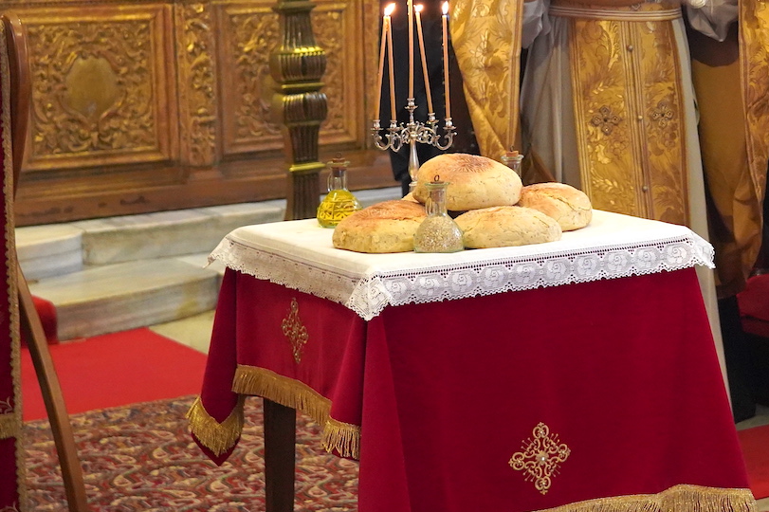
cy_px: 6
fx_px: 1922
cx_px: 592
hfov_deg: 22.4
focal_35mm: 90
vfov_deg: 14.9
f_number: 4
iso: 5000
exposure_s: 1/160
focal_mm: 38
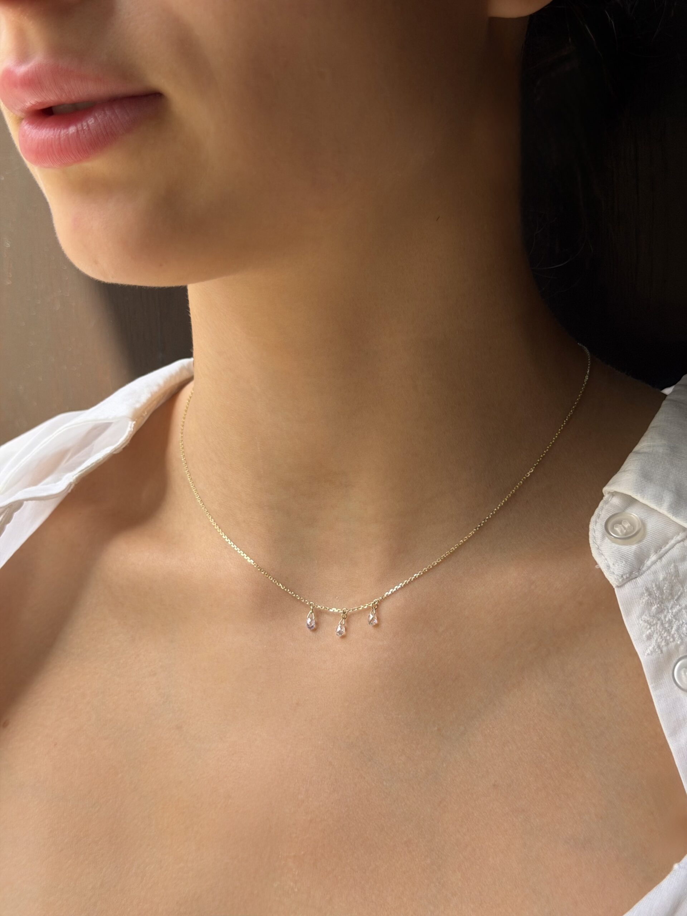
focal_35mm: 48
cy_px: 458
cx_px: 344
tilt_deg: -9.3
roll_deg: +0.8
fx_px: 1270
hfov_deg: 30.3
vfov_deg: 39.7
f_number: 1.78
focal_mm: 6.76
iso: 64
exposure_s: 1/733
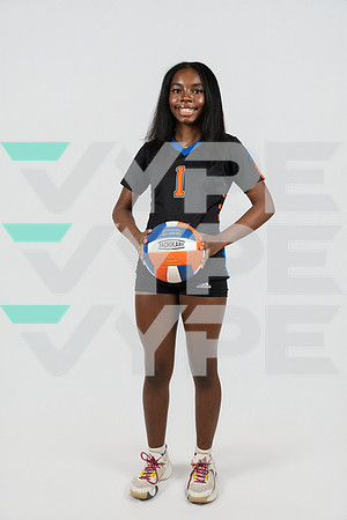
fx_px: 559
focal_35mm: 39
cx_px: 174
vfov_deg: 49.9
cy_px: 260
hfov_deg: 34.5
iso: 250
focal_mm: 38.7
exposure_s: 1/160
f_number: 4
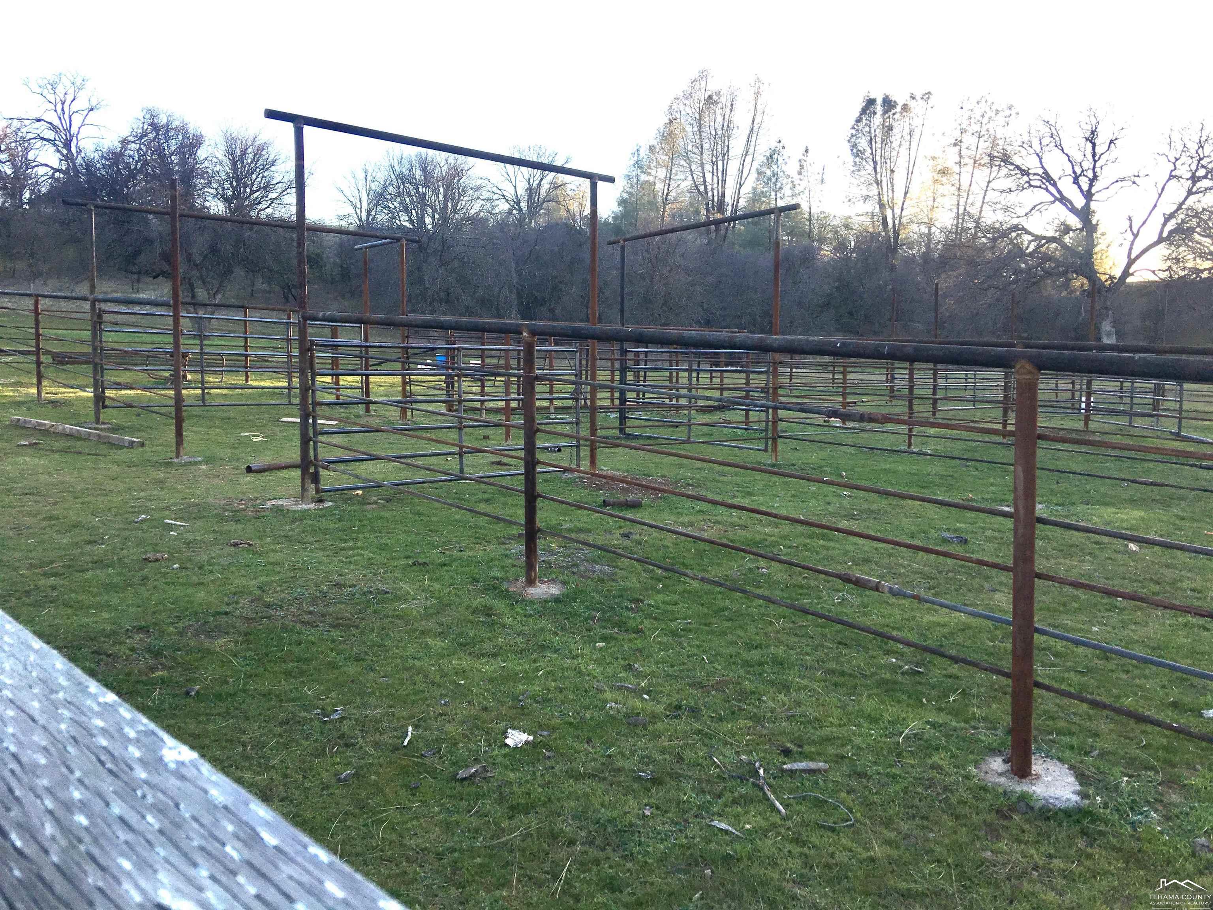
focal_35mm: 29
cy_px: 455
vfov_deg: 48.2
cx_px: 606
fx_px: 1016
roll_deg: -0.2
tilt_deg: -3.2
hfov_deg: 61.7
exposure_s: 1/368
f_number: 2.2
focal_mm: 4.15
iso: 25
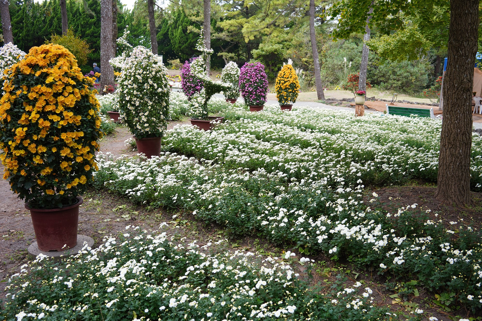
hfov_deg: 54.4
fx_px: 469
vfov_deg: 37.9
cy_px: 160
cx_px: 241
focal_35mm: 35
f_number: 6.3
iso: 400
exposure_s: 1/100
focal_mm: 35
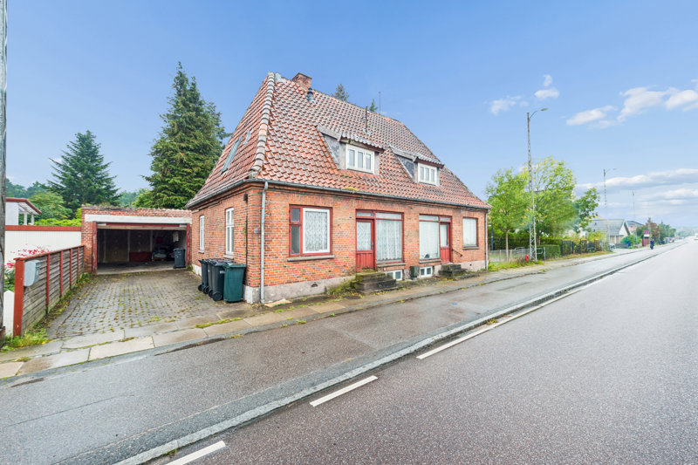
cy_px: 232
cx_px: 349
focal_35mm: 14
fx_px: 271
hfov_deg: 104.3
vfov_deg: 81.2
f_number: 10
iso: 250
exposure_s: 1/30
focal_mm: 14
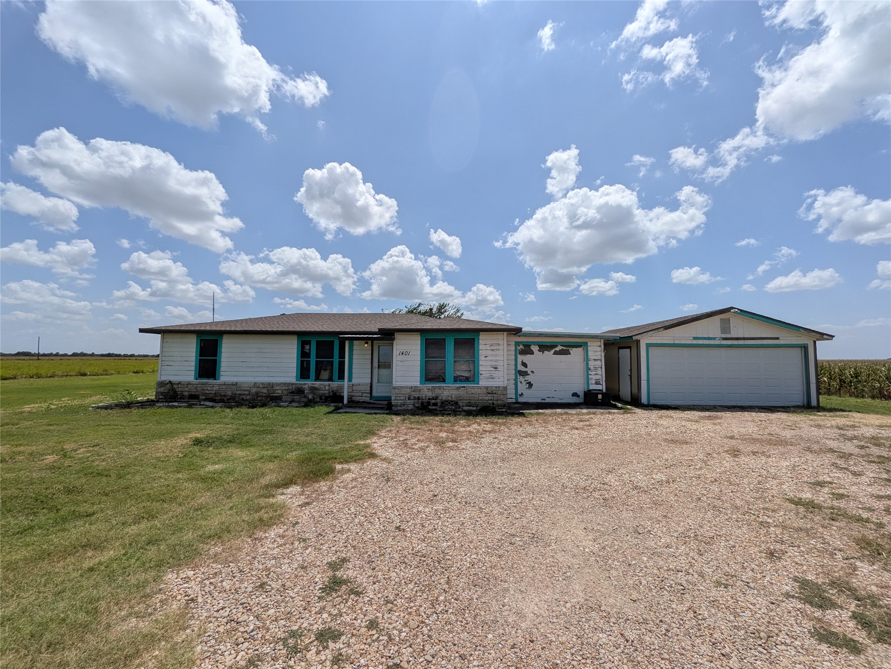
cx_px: 446
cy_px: 334
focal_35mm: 14
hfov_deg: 102.1
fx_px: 360
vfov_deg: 85.7
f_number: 2.2
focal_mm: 1.85
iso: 51
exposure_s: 1/3322
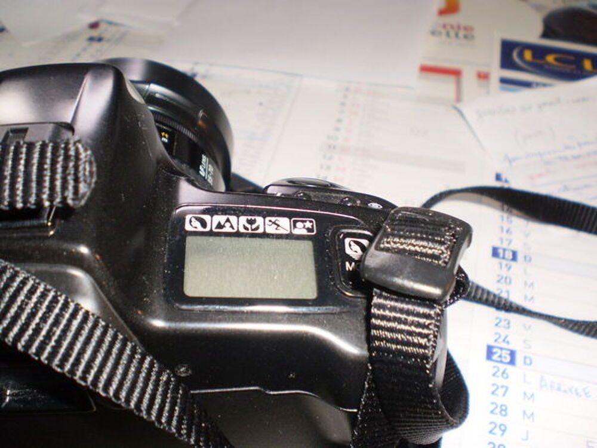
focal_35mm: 36
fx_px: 621
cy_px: 224
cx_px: 298
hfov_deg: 51.4
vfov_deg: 39.7
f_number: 3.1
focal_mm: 6.3
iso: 125
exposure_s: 1/30
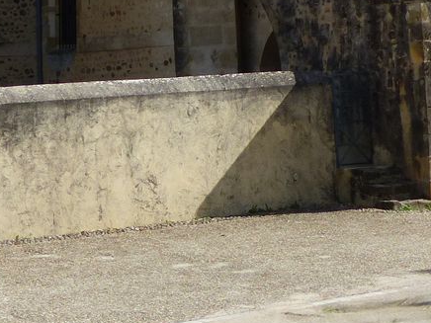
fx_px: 1357
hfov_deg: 18.0
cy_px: -204
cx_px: 210
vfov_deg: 12.7
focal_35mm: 109
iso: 100
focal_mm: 5.9
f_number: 4
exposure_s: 1/1000
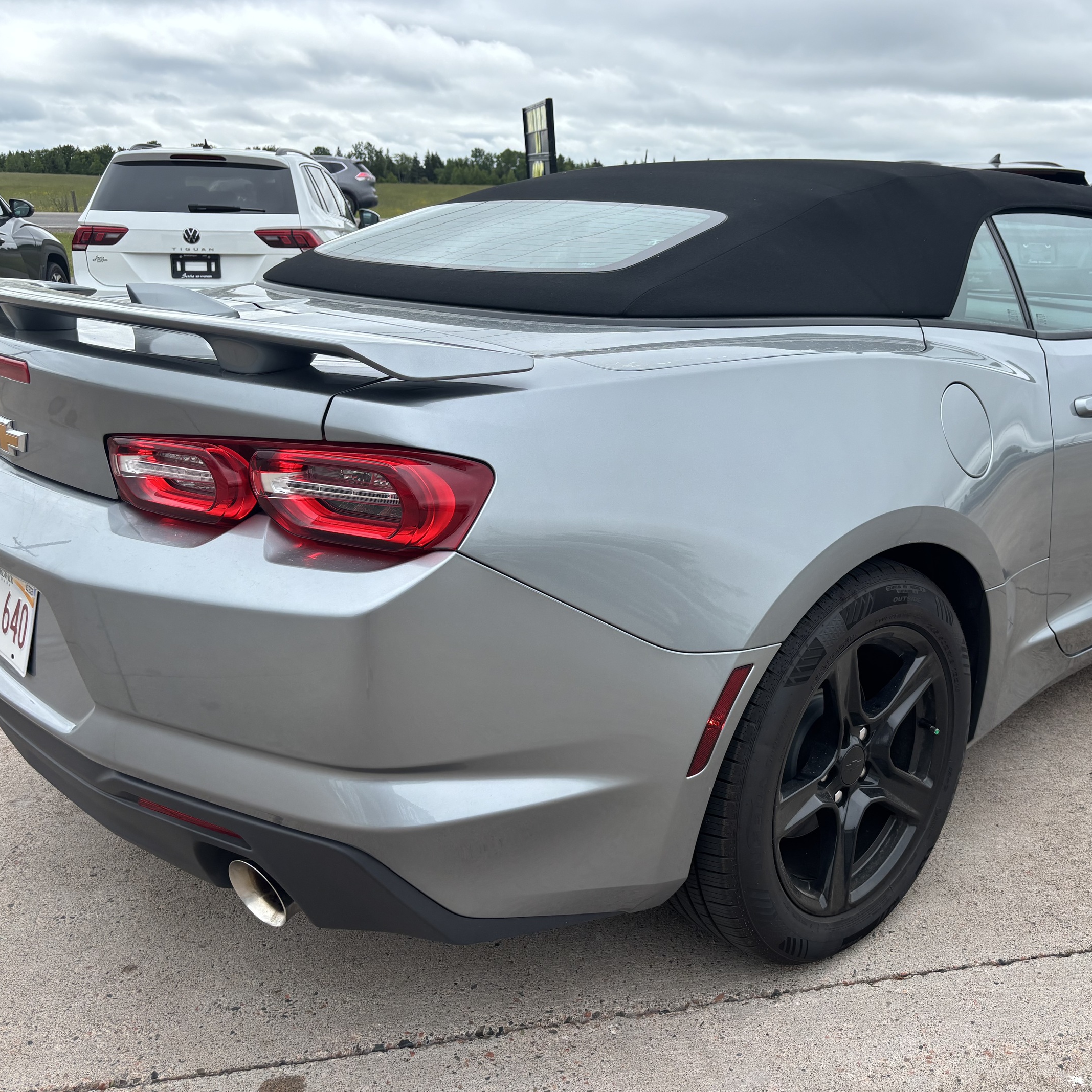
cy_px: 544
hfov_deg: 52.2
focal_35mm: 31
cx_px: 653
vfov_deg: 52.5
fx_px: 1106
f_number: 1.6
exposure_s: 1/1695
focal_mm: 5.96
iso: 50
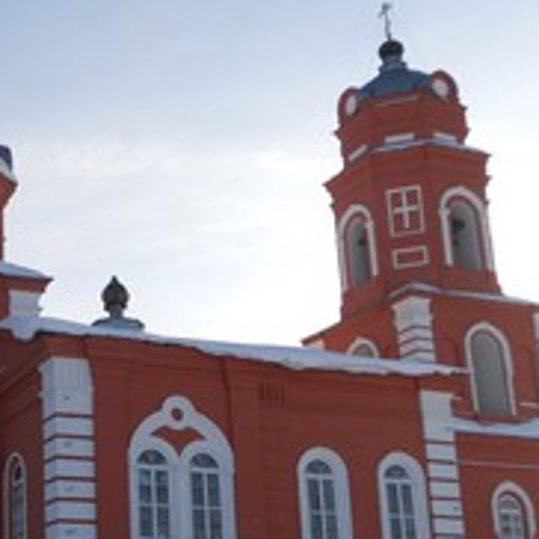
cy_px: 388
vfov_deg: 27.4
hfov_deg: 26.3
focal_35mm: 62
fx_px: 1092
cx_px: 3
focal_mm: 5.8
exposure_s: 1/1000
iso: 80
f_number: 3.5
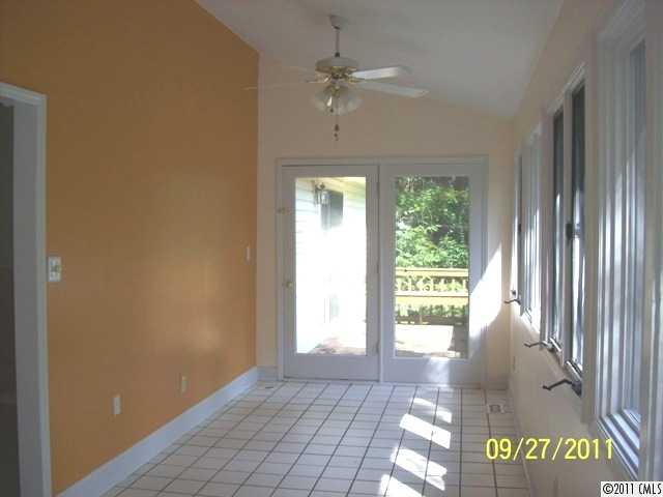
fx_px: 690
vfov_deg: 39.7
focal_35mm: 36
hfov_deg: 51.4
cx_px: 332
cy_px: 248
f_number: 2.7
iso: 80
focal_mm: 6
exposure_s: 1/170
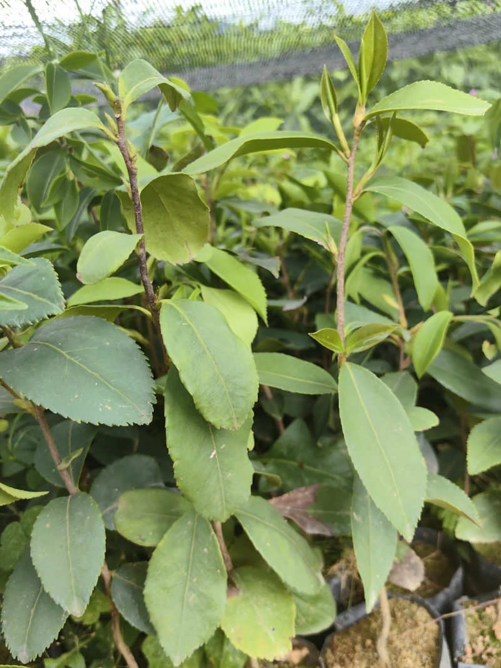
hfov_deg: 51.3
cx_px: 250
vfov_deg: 65.3
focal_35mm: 27
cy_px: 334
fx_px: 521
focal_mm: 5.75
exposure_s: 1/405
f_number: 2
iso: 50
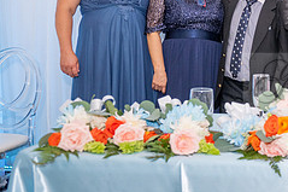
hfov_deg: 26.3
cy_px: 82
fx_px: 544
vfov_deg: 20.0
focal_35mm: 68
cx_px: 348
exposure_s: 1/200
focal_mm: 28
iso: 1000
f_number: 4.5
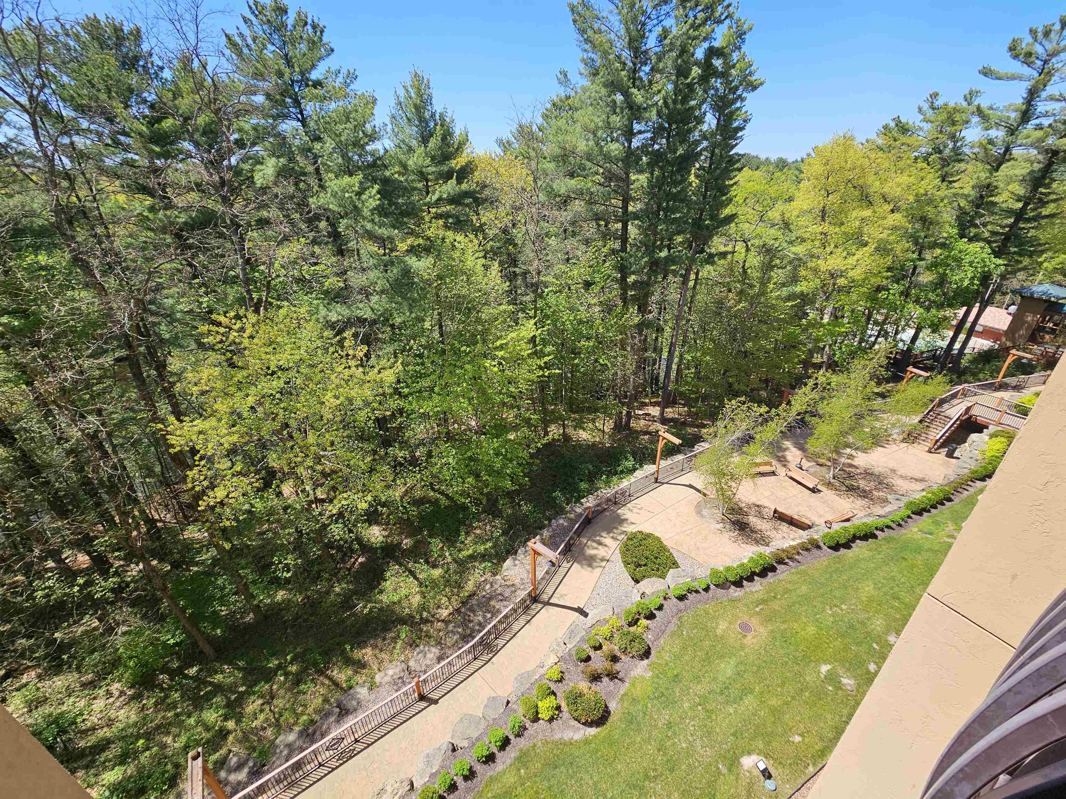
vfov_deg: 89.9
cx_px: 533
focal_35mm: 13
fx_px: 400
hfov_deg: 106.2
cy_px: 400
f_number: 2.2
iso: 50
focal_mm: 2.2
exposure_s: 1/1148
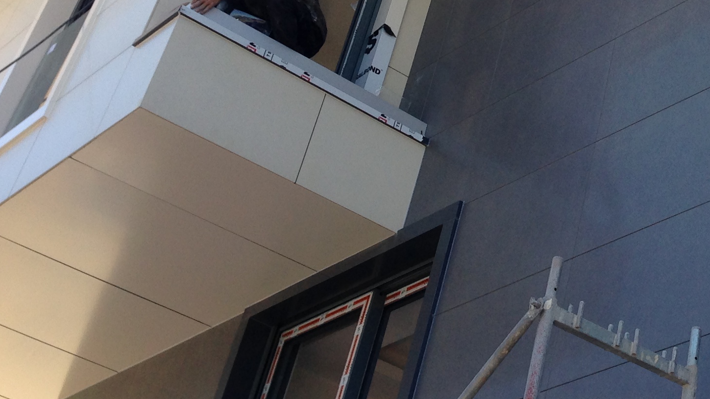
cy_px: -52
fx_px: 1525
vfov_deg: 14.5
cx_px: 719
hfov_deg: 24.9
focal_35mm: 81
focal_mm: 4.12
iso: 50
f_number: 2.4
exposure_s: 1/463
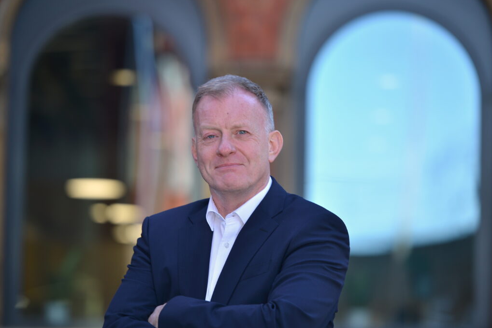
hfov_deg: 12.0
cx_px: 247
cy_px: 164
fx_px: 2337
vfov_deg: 8.0
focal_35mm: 171
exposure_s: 1/200
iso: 100
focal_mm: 170
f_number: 3.2
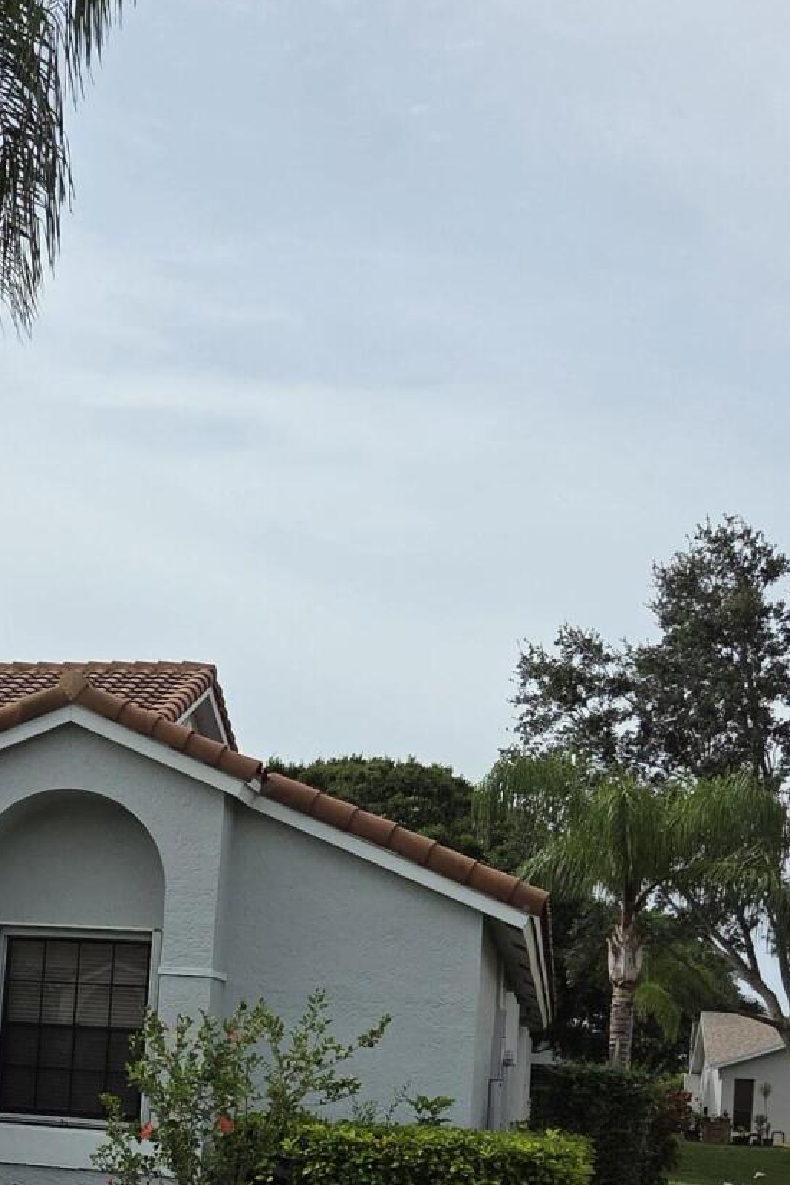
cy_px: 1004
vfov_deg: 33.2
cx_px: -34
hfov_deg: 22.3
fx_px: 1909
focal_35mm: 58
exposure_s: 1/6217
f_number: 1.8
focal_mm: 5.4
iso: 80
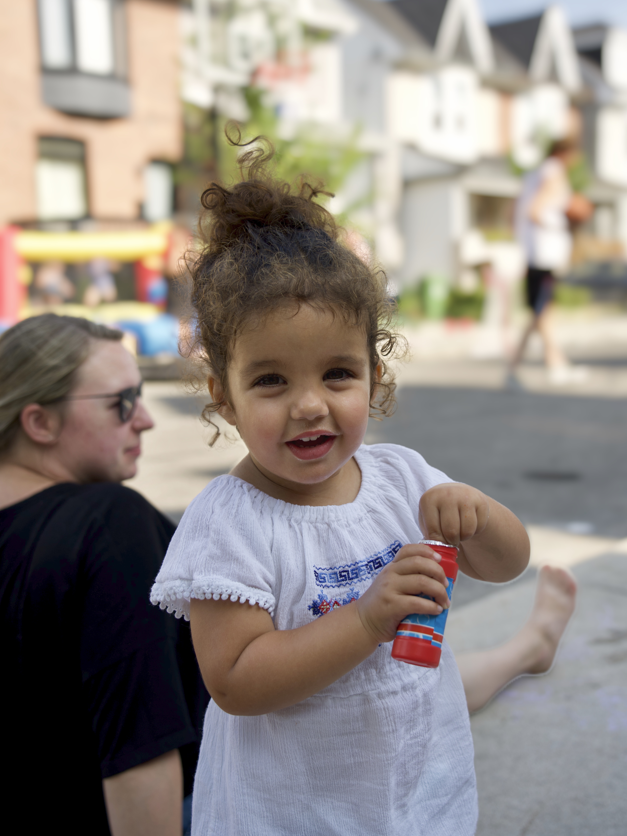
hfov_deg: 32.9
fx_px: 1063
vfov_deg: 42.9
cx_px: 318
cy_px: 420
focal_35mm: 44
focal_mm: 40
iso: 100
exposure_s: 1/160
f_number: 4
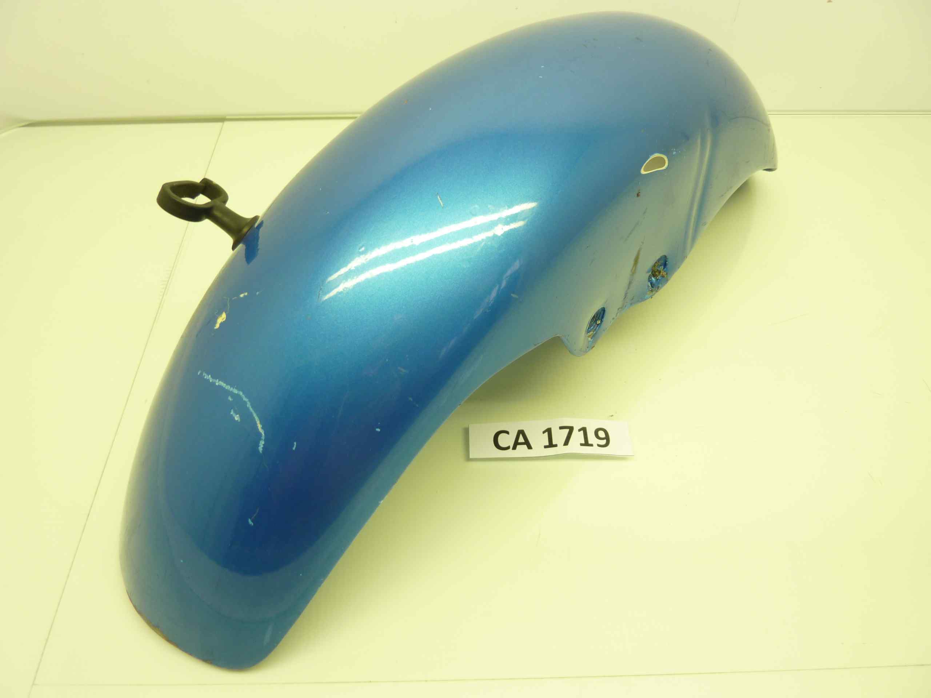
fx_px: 672
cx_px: 466
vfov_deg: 54.9
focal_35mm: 25
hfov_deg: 69.4
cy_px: 349
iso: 80
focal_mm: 4.1
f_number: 3.3
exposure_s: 1/20
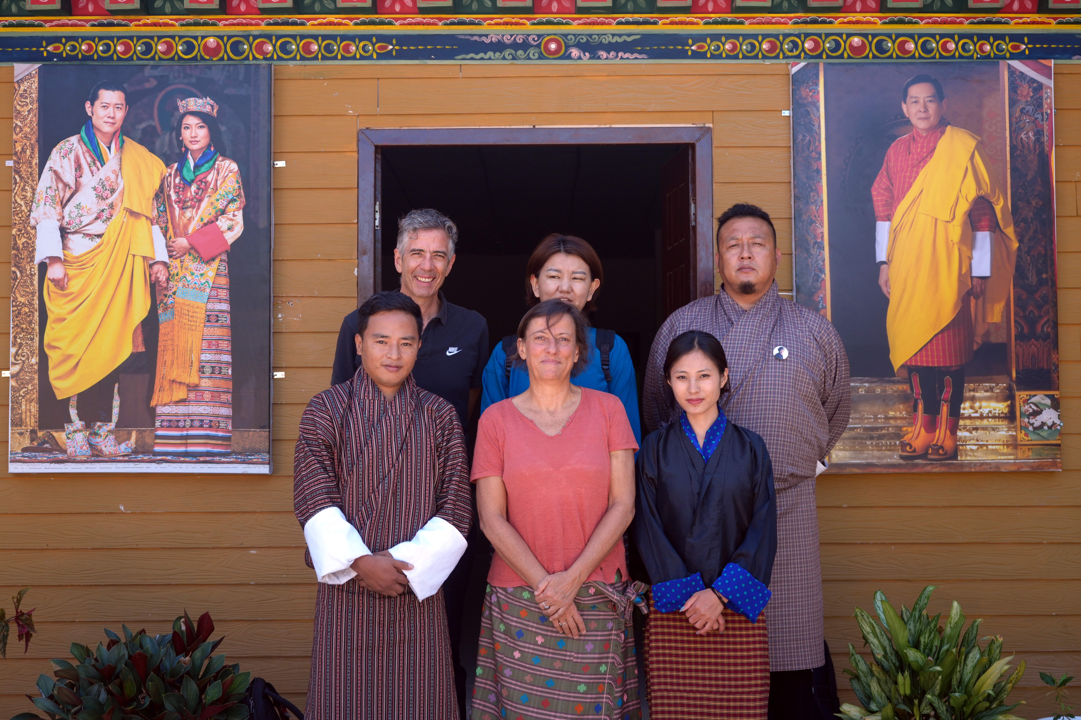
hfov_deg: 32.9
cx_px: 540
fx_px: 1832
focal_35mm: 61
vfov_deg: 22.3
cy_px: 360
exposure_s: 1/160
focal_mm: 61
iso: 200
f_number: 5.6
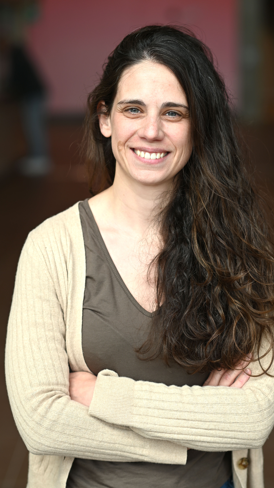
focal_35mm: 90
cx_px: 152
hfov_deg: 13.4
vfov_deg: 23.7
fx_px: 1162
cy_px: 242
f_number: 2.8
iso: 100
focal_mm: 85
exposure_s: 1/125
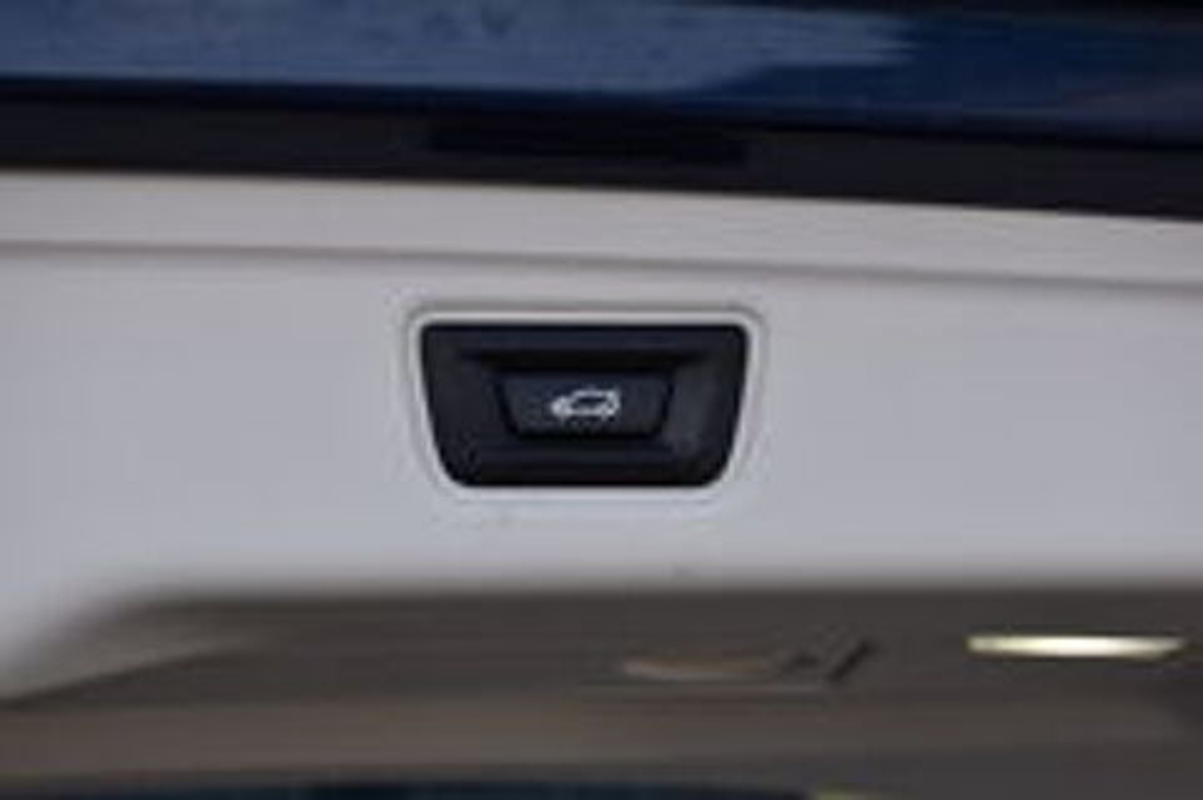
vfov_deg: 18.9
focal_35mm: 72
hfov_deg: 28.1
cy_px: 400
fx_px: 2404
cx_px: 602
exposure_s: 1/250
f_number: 7.1
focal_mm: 48
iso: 200
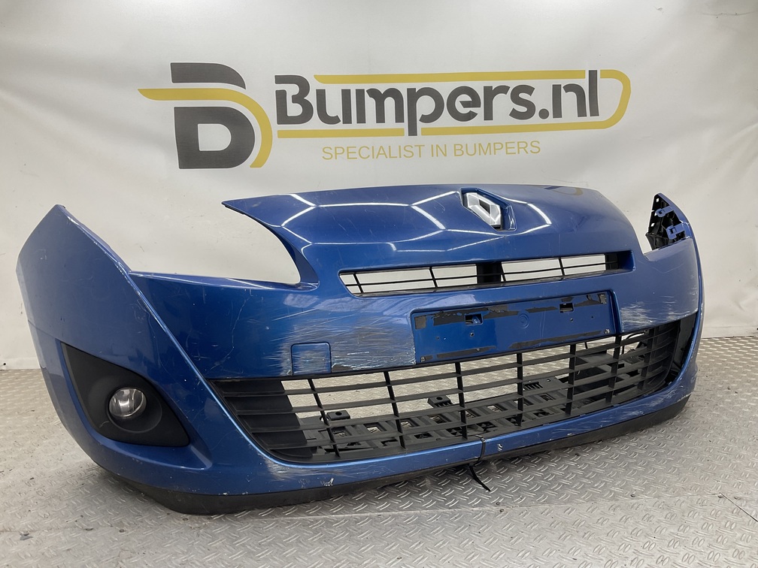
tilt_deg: -8.6
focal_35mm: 29
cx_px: 379
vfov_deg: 48.2
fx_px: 635
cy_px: 284
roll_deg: +0.3
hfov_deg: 61.7
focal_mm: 3
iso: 25
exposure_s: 1/100
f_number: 1.8
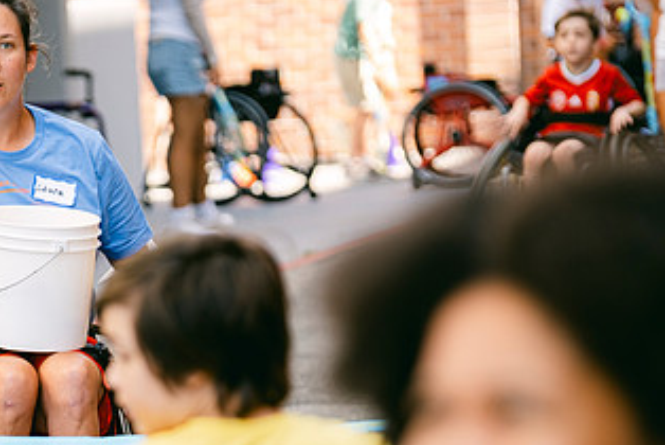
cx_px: 102
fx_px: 5750
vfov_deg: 4.4
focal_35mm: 311
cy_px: 406
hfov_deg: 6.6
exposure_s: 1/200
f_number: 2.8
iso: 160
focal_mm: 106
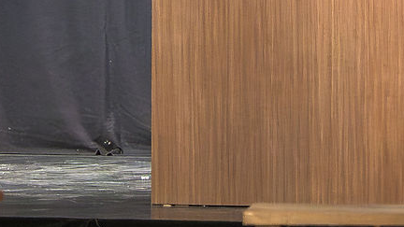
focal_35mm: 360
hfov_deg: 6.0
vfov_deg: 3.4
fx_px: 3856
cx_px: 426
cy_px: -181
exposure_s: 1/800
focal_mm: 70
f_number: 2.8
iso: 10000
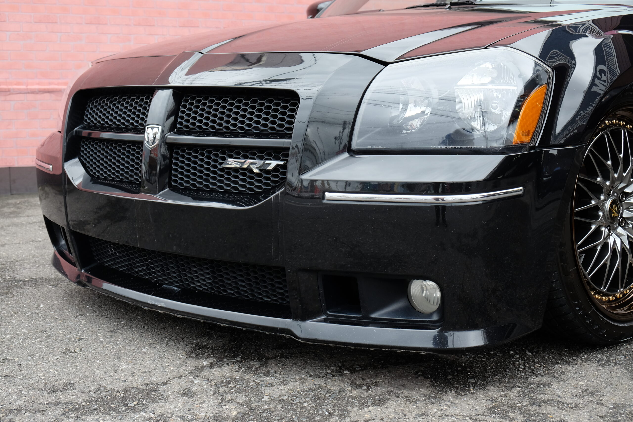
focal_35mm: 45
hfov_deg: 43.6
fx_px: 791
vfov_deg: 29.9
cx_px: 316
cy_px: 211
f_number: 5.6
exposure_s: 1/170
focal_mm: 30.2
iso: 400
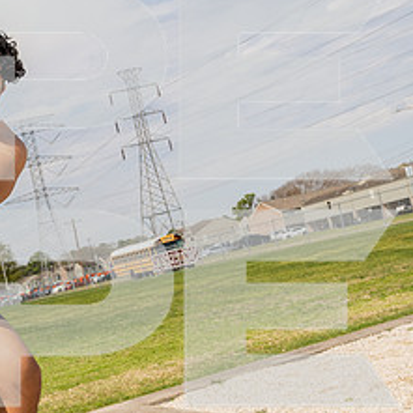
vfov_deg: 22.6
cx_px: -77
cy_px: 309
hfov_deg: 21.2
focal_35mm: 76
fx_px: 1026
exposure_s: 1/250
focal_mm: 34
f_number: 8
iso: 100
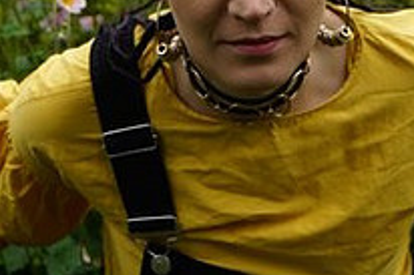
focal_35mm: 131
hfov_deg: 15.7
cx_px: 237
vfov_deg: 10.3
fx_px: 1505
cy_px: -48
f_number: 5
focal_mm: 40
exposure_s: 1/160
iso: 100
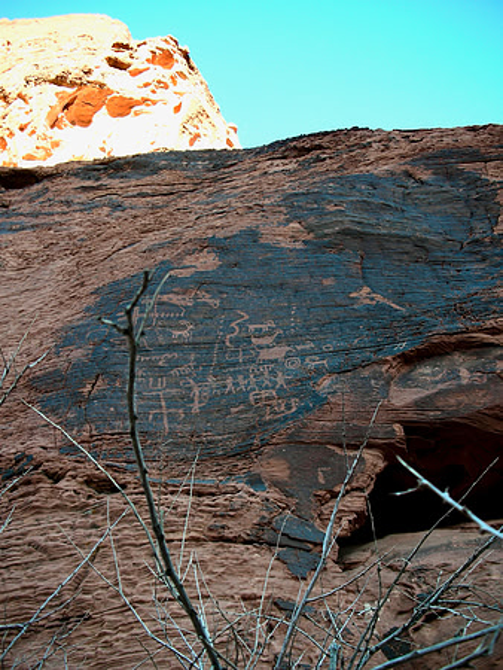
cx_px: 252
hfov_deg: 40.7
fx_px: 677
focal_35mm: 35
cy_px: 335
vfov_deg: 52.6
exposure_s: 1/56.6
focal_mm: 5.8
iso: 50
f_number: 3
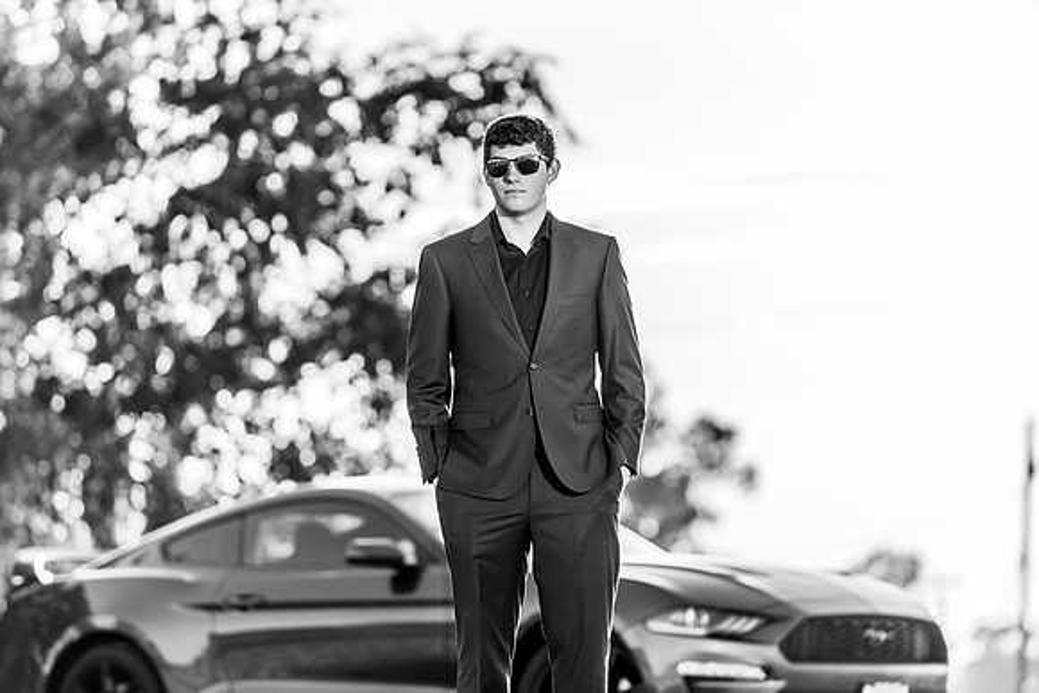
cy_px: 346
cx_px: 520
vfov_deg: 6.5
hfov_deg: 9.7
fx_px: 6102
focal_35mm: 211
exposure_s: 1/250
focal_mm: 200
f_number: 4
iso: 31
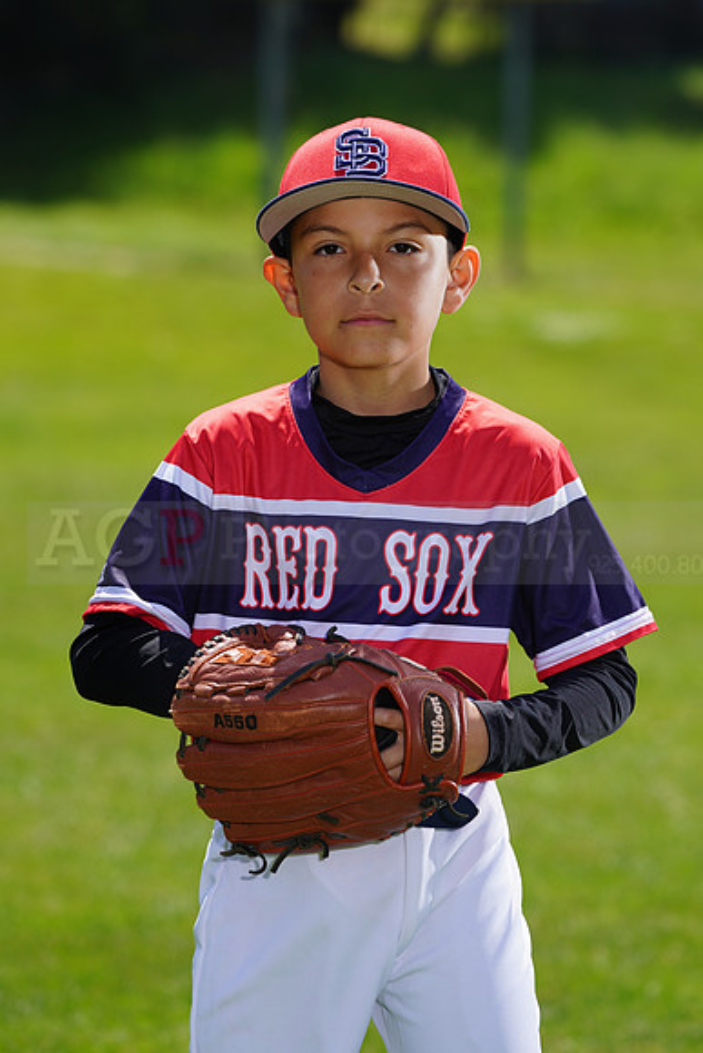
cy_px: 526
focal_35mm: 226
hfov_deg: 6.1
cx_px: 352
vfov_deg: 9.1
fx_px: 6615
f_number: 7.1
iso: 100
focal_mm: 226
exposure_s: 1/250
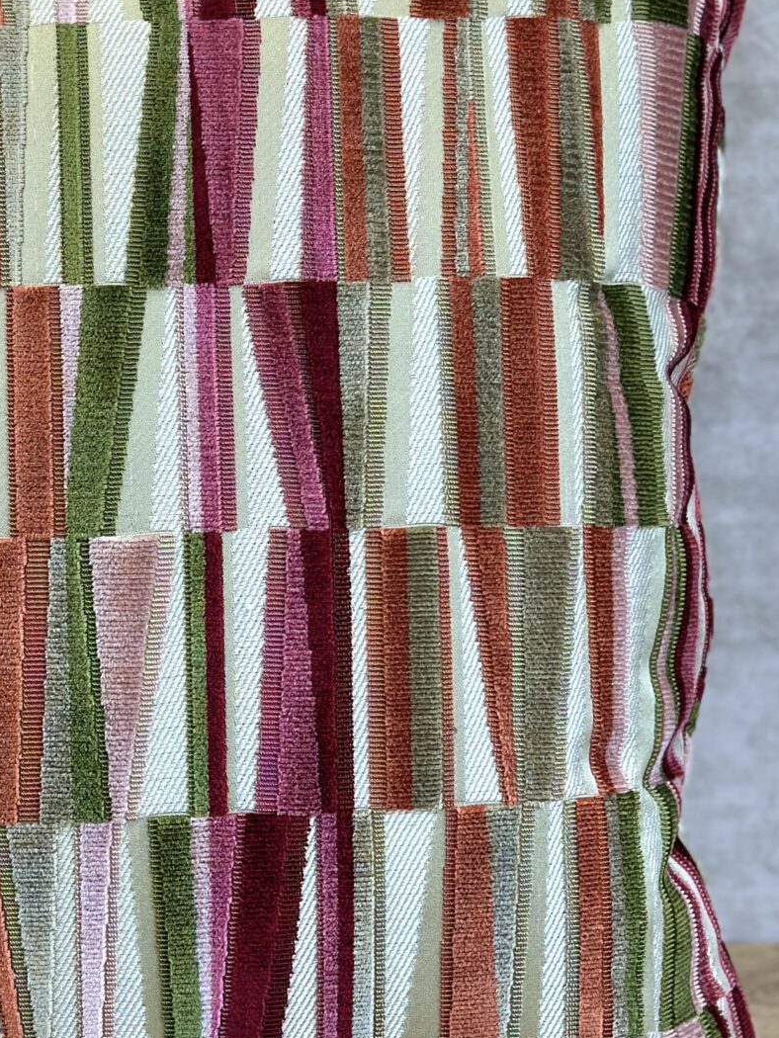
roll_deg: +1.1
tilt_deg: -12.8
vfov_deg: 16.8
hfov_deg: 12.5
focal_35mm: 117
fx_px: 3509
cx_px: -73
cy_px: 545
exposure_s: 1/120
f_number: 1.78
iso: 80
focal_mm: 6.86
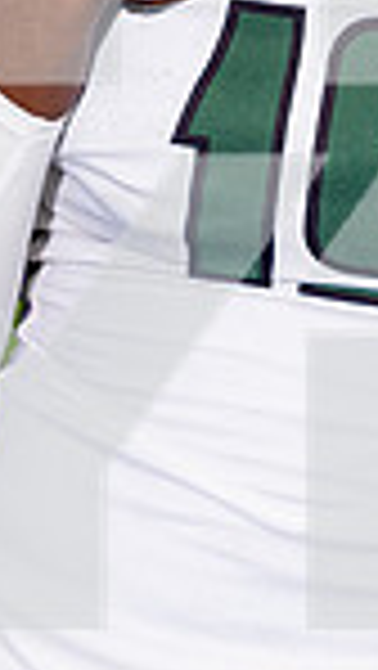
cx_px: 234
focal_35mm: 265
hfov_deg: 4.6
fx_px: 4714
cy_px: -151
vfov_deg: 8.1
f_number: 4
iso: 200
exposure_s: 1/250
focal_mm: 65
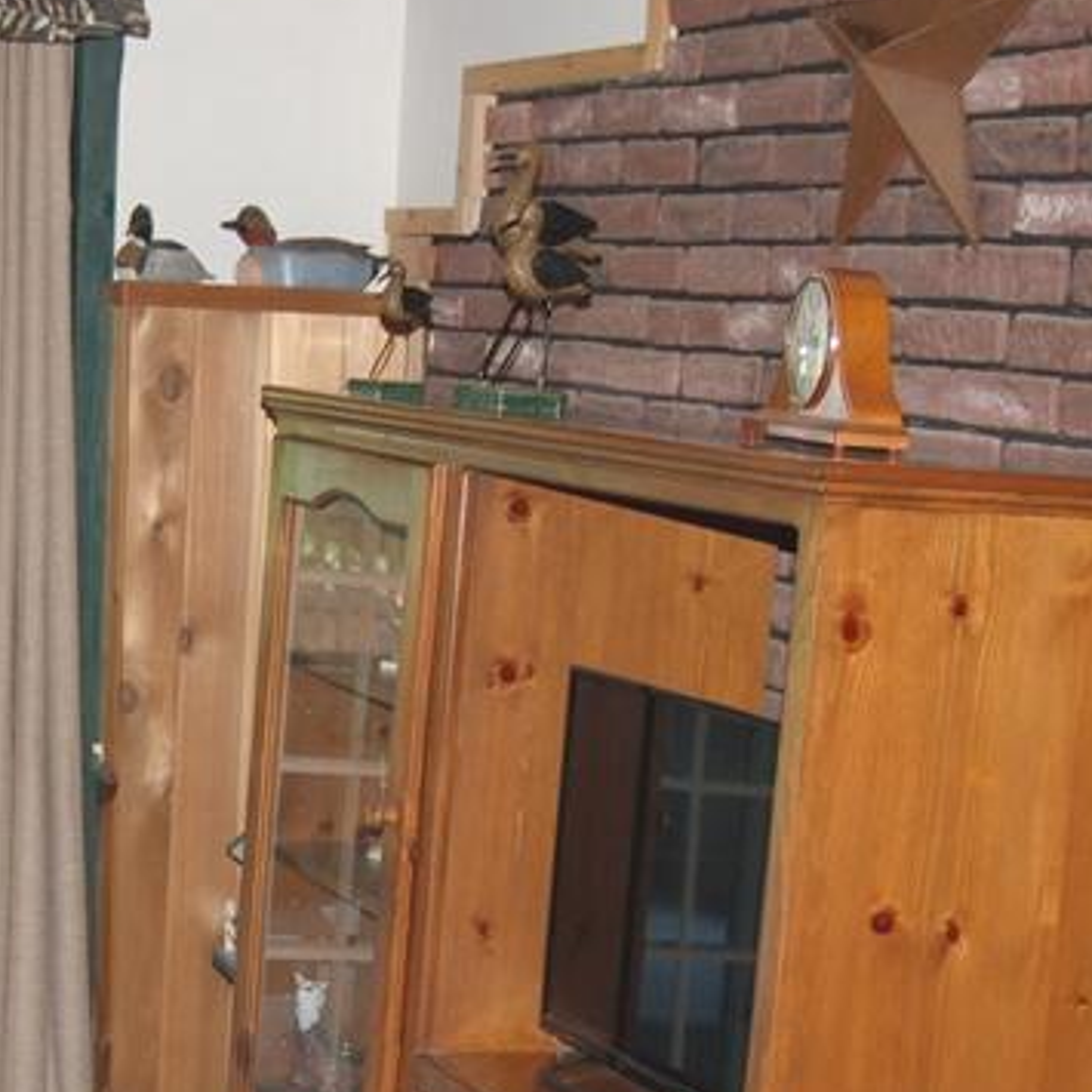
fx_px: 3069
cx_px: 261
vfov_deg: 20.1
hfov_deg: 20.0
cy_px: 720
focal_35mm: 86
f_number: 4.2
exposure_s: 1/60
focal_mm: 30
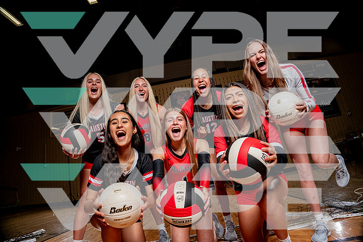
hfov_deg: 84.0
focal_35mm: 20
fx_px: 202
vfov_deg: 62.0
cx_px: 182
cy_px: 121
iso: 200
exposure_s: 1/250
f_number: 5.6
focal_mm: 20
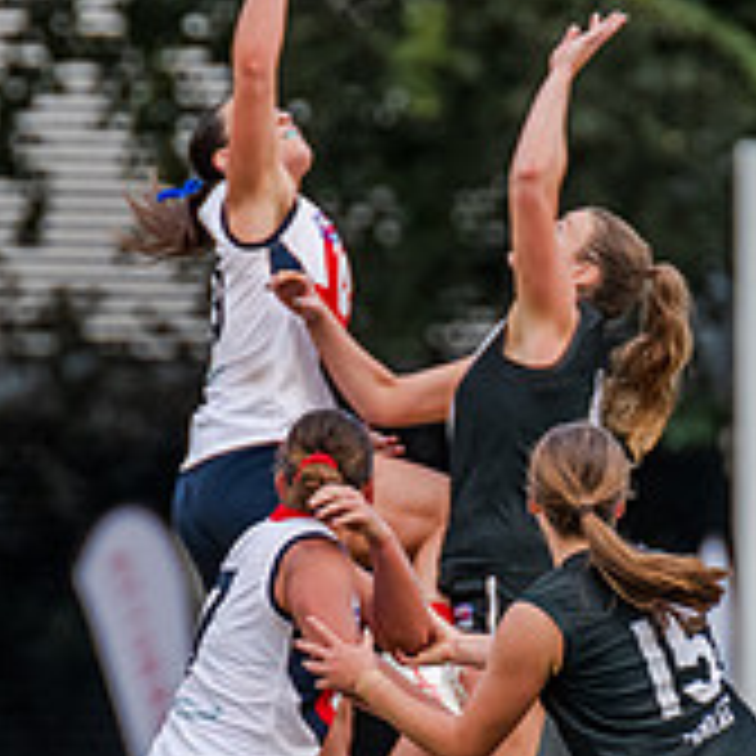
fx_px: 36396
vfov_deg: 1.2
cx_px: 334
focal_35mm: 1473
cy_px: 570
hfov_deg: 1.2
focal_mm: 420
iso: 800
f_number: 5
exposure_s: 1/1600
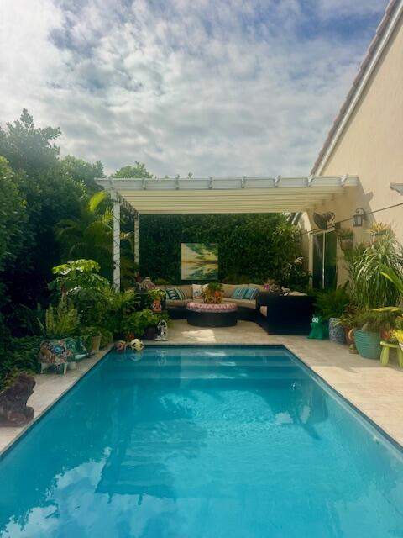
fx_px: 373
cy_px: 269
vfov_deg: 71.6
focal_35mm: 24
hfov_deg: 56.8
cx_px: 202
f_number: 1.78
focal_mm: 6.76
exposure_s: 1/12346
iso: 80
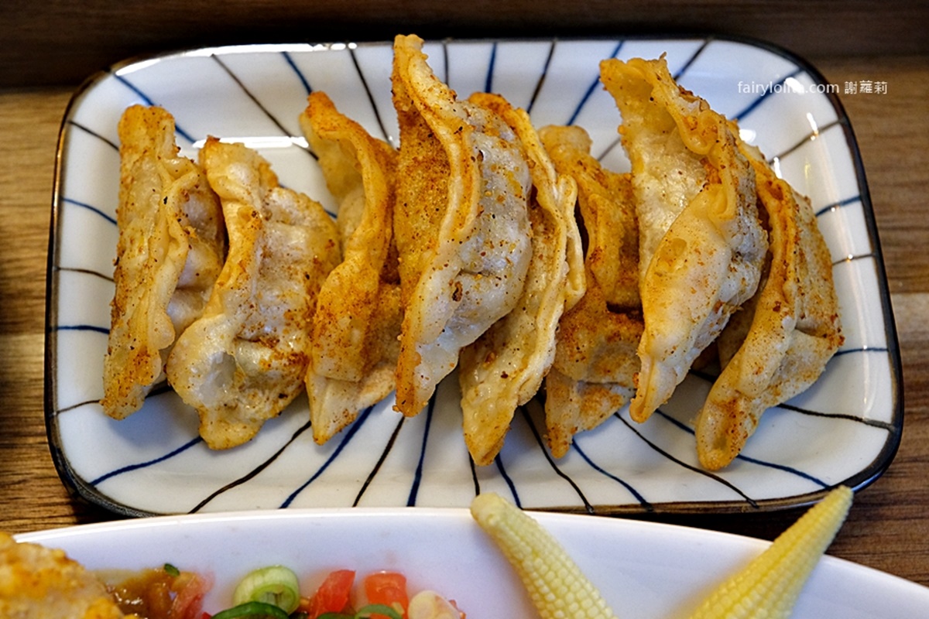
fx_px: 1135
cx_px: 464
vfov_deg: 30.5
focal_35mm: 44
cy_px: 310
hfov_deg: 44.5
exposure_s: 1/75
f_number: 4.5
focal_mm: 29.3
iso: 1250
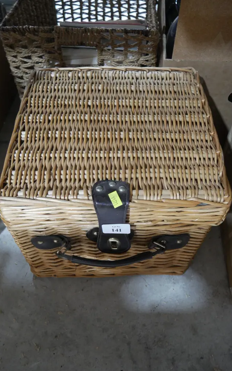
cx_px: 114
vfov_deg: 62.9
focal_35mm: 30
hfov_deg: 41.8
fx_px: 304
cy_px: 187
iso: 2000
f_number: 3.5
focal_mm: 14
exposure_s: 1/60
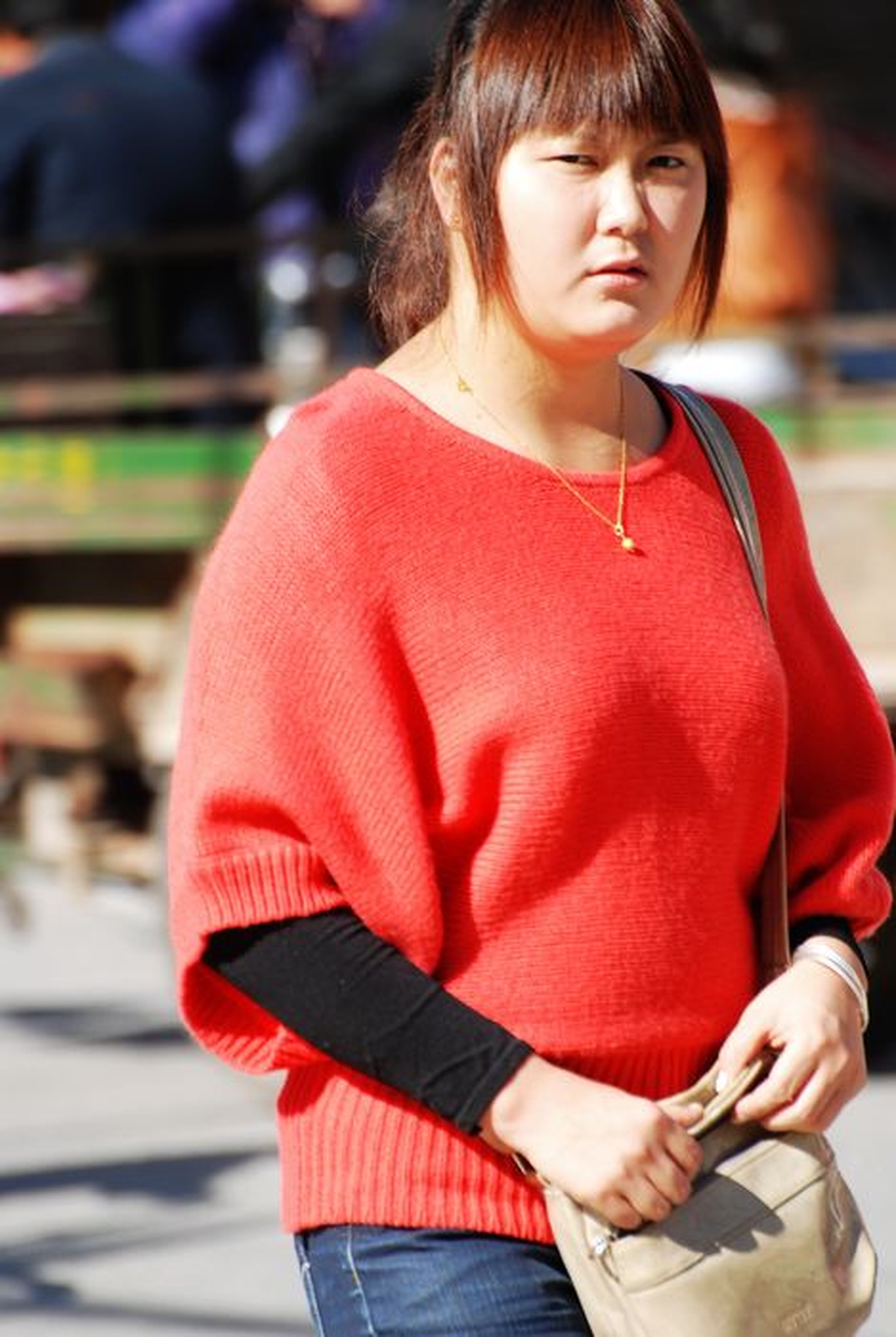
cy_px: 668
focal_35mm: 345
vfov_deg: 6.0
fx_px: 12835
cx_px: 448
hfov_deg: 4.0
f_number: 5.6
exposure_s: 1/200
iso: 100
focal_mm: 230
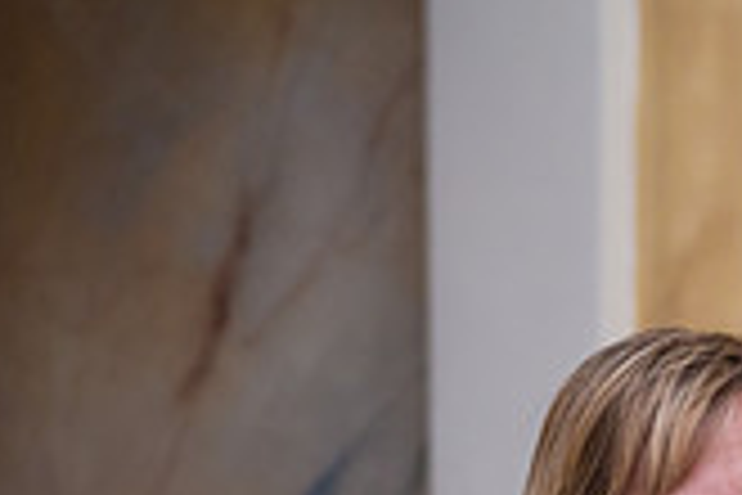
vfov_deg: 5.5
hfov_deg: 8.3
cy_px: 792
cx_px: 704
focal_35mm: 247
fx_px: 5091
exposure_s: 1/200
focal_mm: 70
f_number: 3.2
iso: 1600
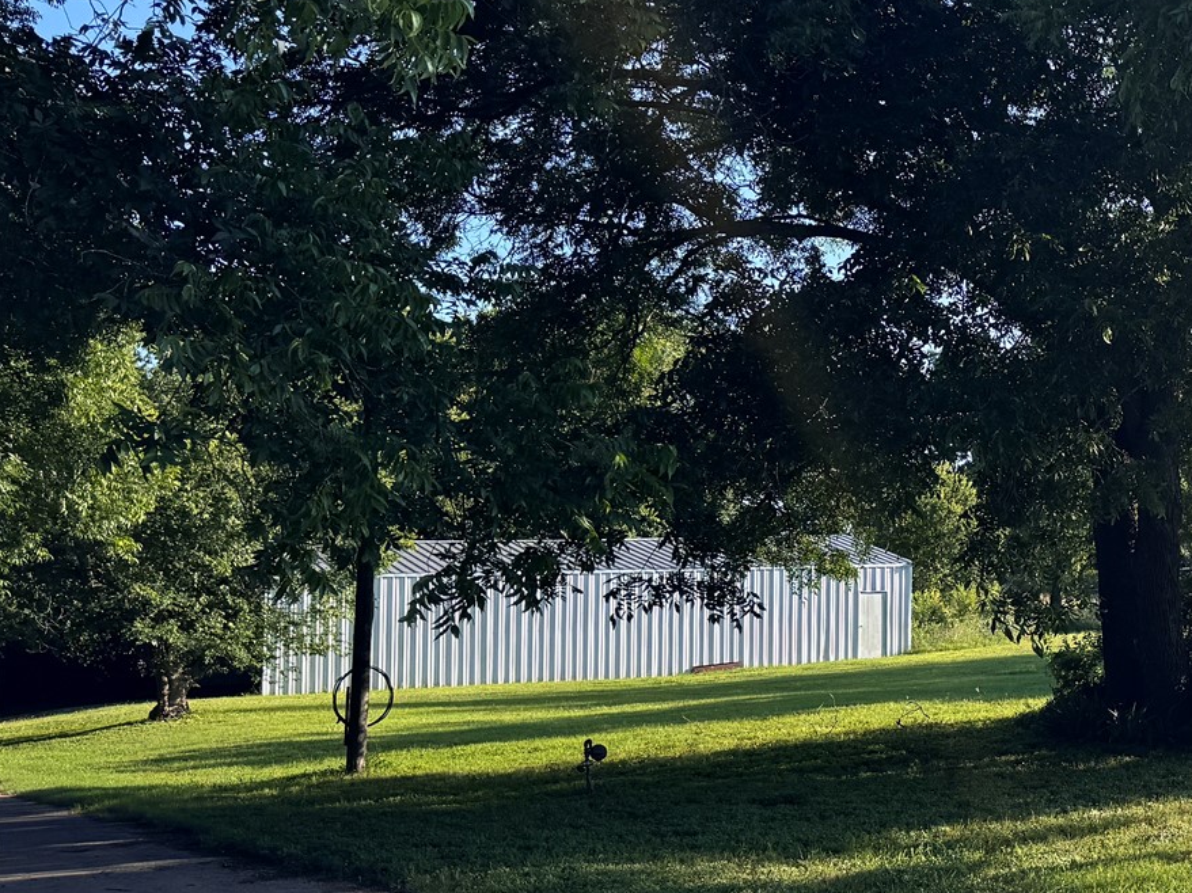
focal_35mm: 56
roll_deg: +0.9
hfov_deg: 30.0
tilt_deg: +2.4
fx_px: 1928
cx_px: 1385
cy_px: 460
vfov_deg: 26.1
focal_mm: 6.76
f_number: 1.78
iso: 80
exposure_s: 1/1637
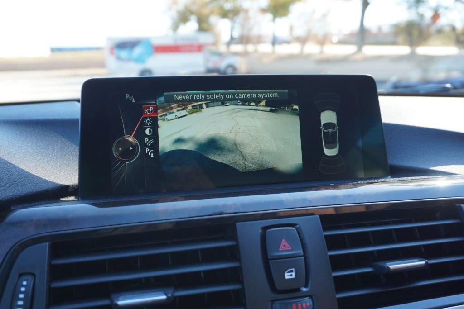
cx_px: 232
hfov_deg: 61.9
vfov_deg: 43.6
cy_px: 154
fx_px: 387
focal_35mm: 30
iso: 100
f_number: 4.5
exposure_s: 1/60
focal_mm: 20
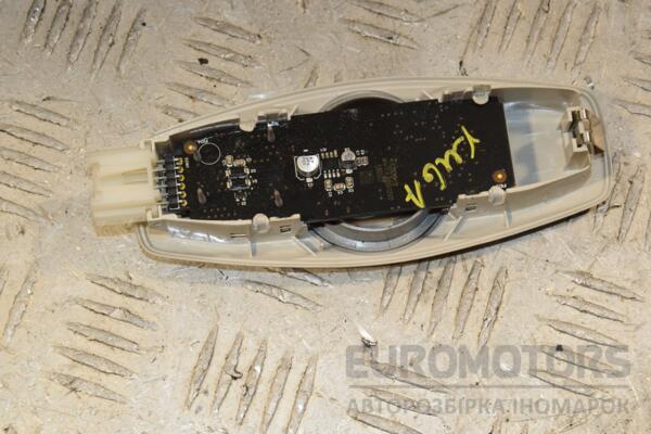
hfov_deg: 19.5
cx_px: 326
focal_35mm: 105
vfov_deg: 13.0
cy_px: 217
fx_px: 1899
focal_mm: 70
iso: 800
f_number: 10
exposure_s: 1/200
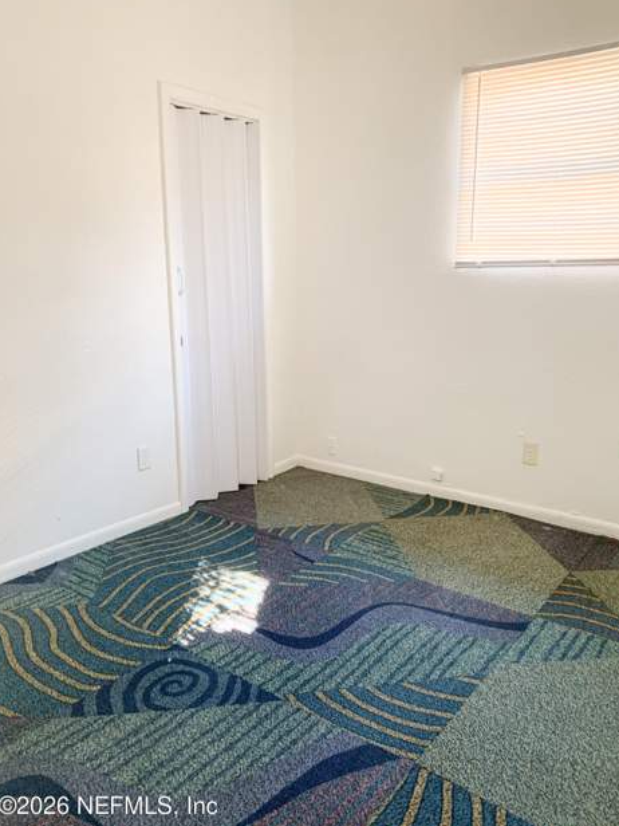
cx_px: 318
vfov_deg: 65.3
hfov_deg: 51.3
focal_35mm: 27
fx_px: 644
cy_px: 416
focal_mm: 4.25
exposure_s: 1/40
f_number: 1.8
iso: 400
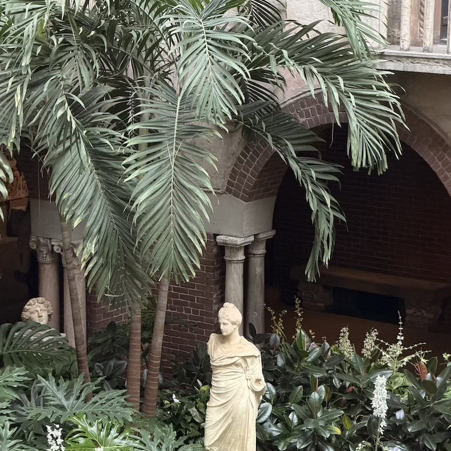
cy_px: 277
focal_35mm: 119
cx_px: 226
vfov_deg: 14.6
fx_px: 1754
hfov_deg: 14.7
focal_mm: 16.9
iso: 250
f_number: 2.8
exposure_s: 1/121
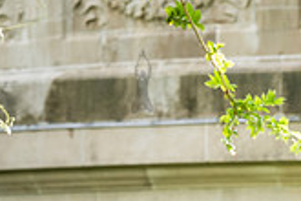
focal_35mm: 246
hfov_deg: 8.1
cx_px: 493
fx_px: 2057
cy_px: 345
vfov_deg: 5.5
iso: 1250
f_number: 7.1
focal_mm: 70
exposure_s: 1/200
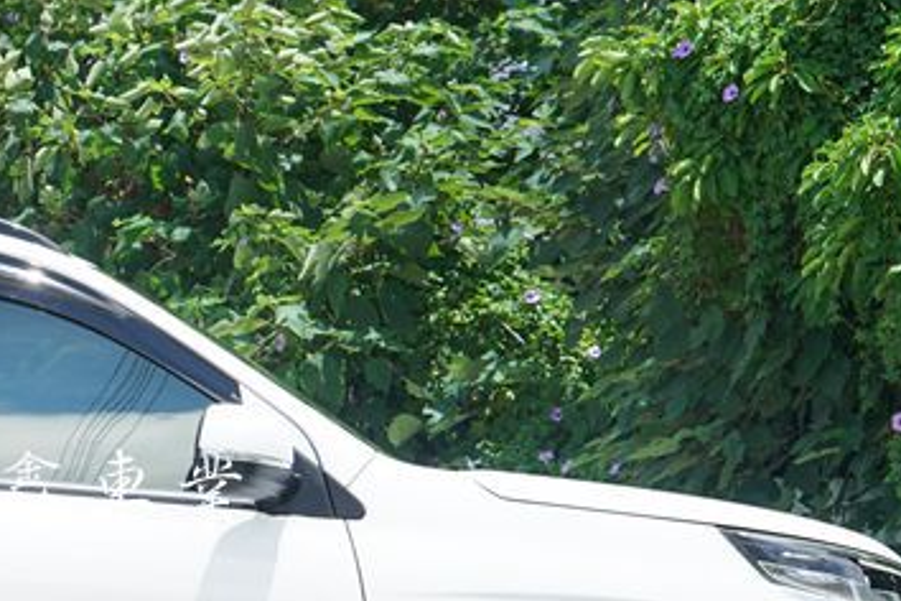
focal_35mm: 139
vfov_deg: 9.8
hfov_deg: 14.4
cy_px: 495
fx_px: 3479
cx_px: -132
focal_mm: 48
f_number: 8
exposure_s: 1/160
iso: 100
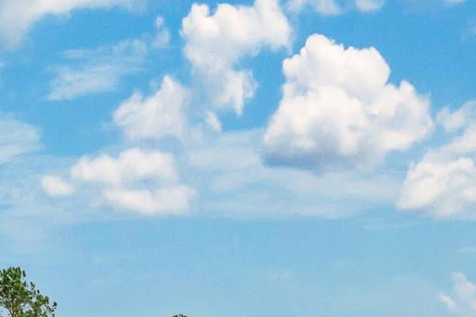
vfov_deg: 28.5
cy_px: 376
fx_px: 542
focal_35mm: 41
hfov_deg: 47.4
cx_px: 224
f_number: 9
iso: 100
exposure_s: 1/125
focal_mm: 16
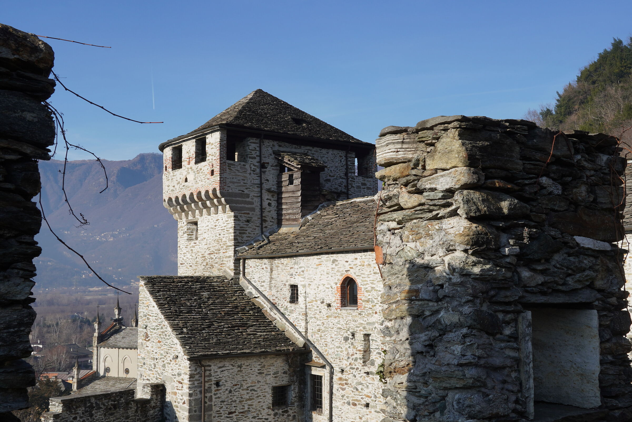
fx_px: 737
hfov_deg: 46.4
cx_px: 316
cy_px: 211
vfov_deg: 31.9
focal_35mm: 42
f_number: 13
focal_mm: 28
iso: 100
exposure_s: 1/100
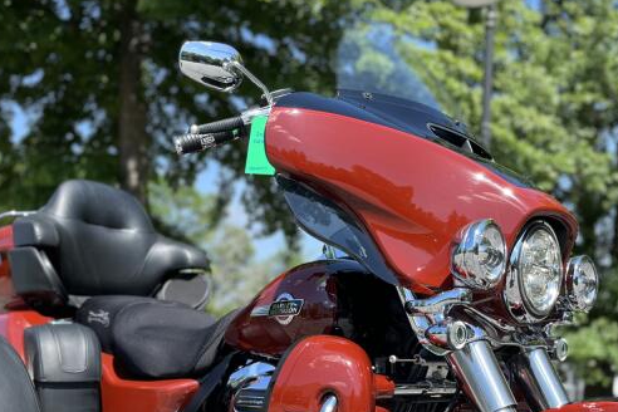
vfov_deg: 29.4
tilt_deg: -2.2
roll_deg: -1.6
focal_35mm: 44
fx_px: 755
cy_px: 359
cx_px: 325
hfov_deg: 44.5
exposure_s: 1/1056
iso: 50
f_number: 1.6
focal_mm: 5.1
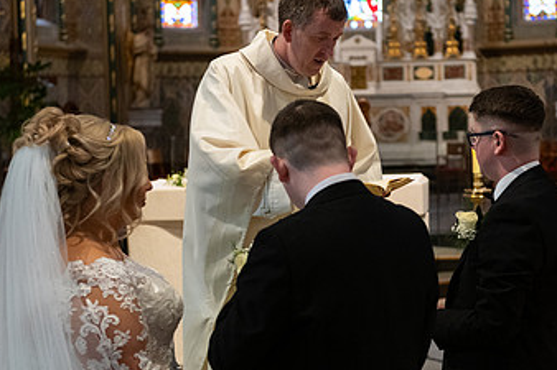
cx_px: 335
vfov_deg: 13.3
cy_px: 241
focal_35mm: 103
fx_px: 1593
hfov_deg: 19.8
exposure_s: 1/160
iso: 1250
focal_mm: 60
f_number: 3.5
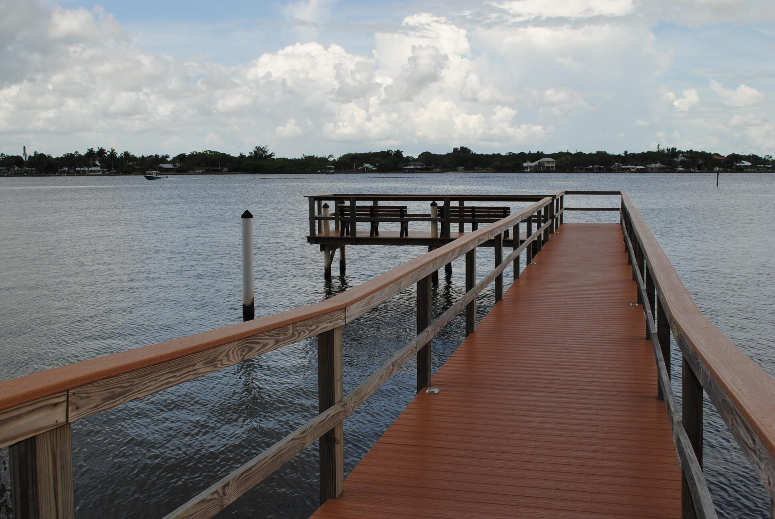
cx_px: 388
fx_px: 841
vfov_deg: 34.3
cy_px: 260
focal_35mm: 39
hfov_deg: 49.5
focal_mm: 26
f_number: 9
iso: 100
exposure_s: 1/200
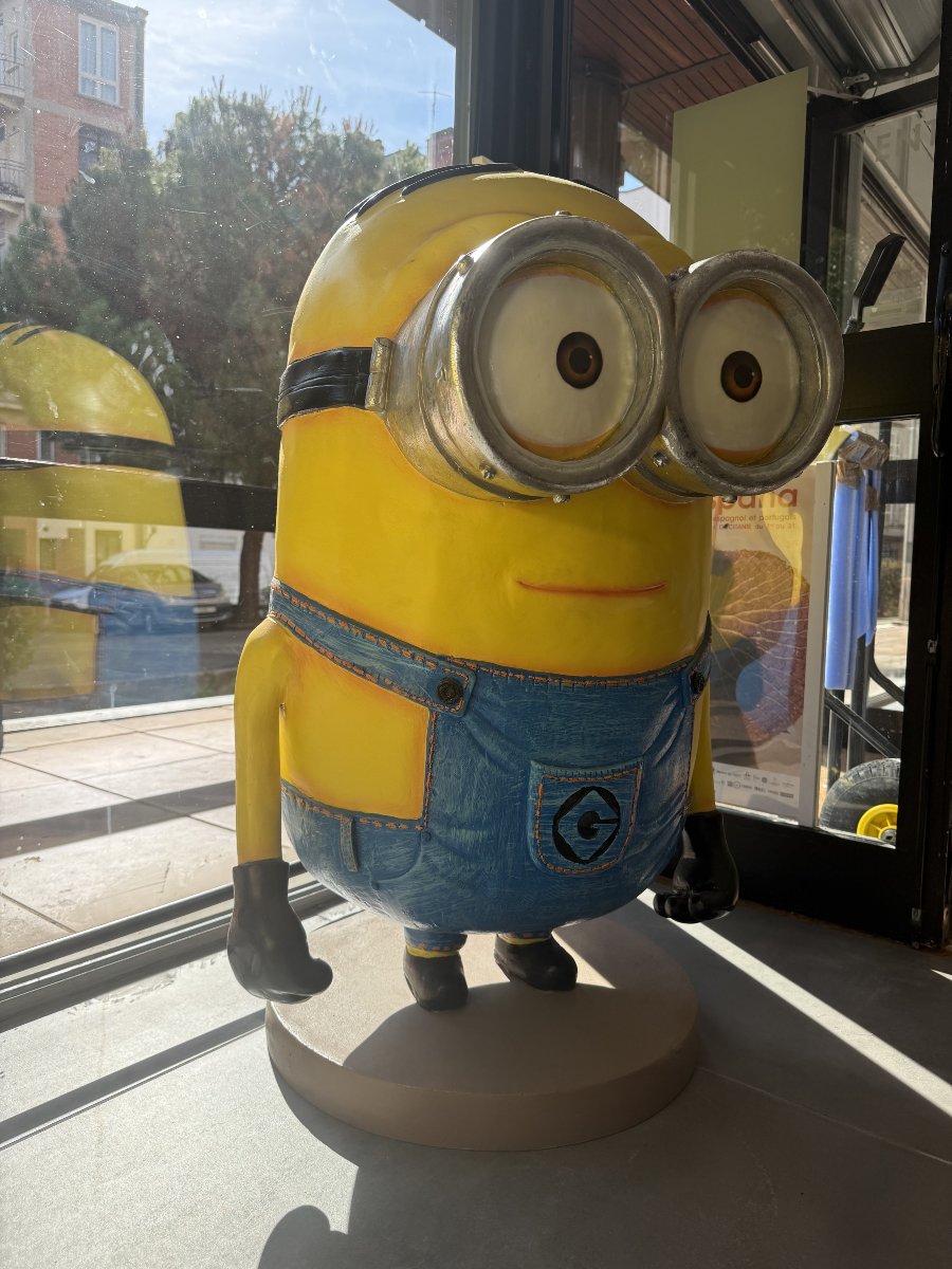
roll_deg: -1.6
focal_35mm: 24
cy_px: 634
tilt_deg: -3.8
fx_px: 880
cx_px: 476
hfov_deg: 56.8
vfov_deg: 71.6
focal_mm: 6.76
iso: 100
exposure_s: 1/2110
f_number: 1.78
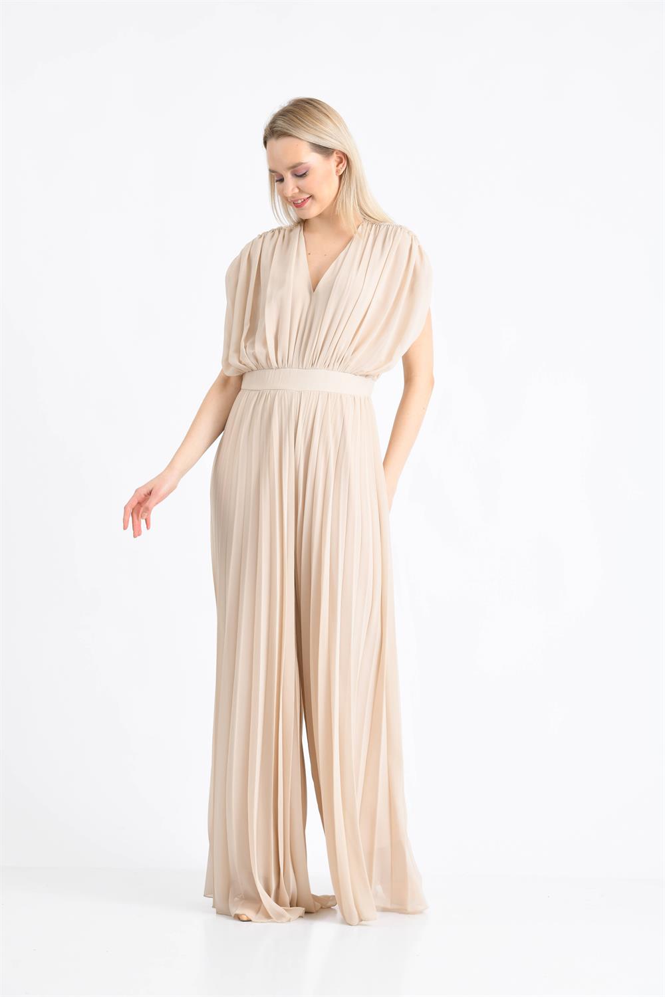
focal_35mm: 100
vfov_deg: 20.4
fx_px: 2771
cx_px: 332
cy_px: 498
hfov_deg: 13.7
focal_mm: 100
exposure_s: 1/125
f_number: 9
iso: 100
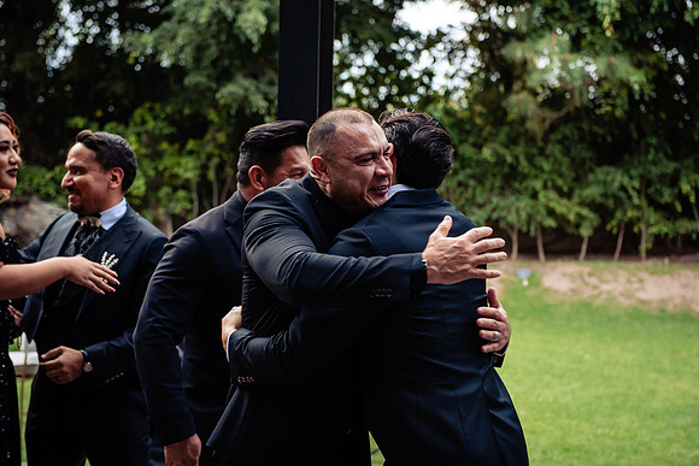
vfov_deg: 19.5
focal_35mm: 70
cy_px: 233
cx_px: 350
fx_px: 1359
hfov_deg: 28.8
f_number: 4
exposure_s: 1/125
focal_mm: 70
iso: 500
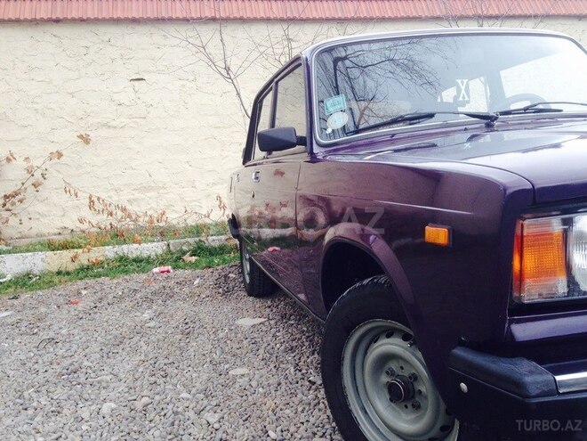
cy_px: 220
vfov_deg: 42.9
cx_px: 294
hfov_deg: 55.4
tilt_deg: -3.1
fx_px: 560
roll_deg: +3.2
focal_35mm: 33
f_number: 2.4
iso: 50
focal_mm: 4.12
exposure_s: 1/120
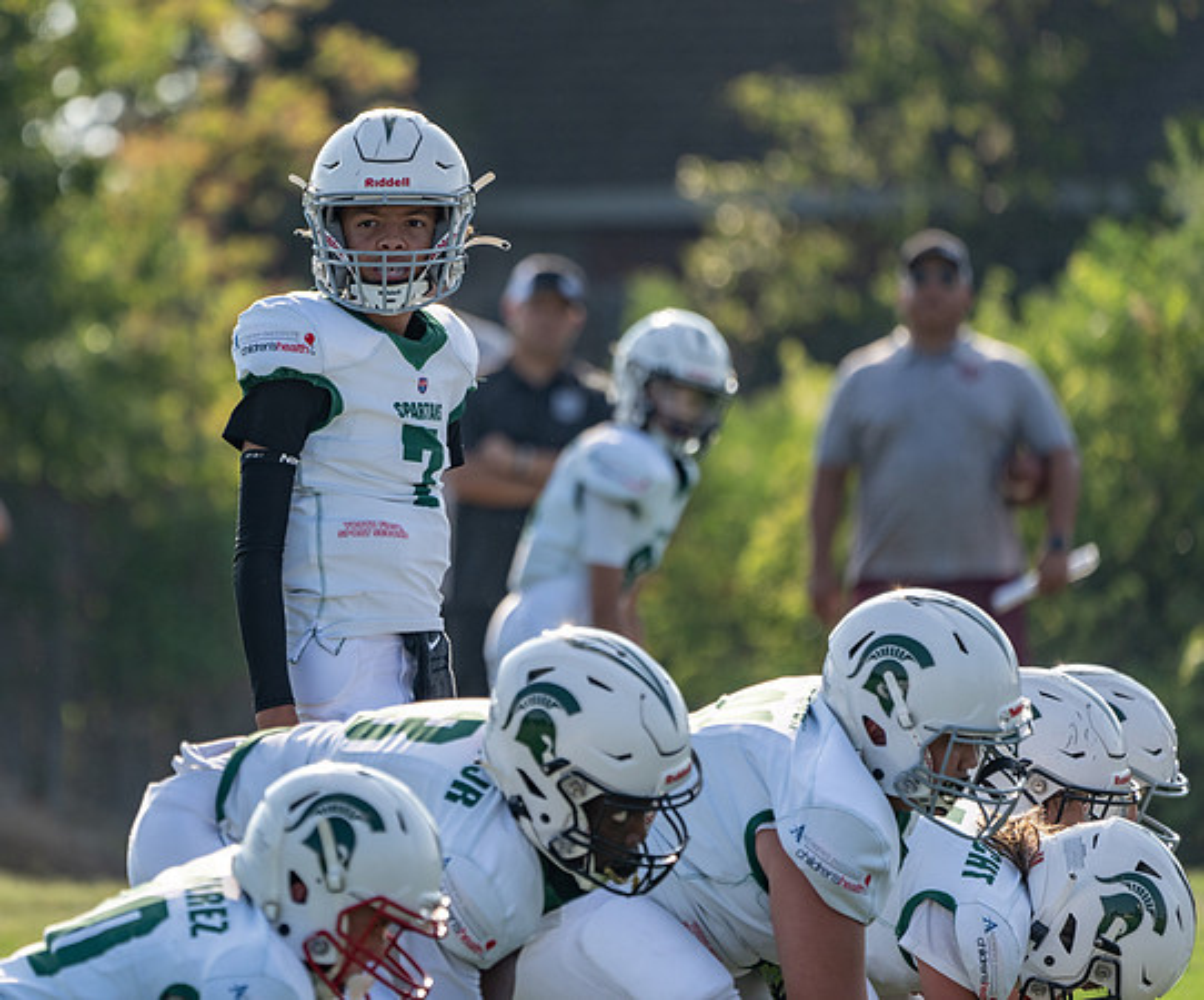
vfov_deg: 3.0
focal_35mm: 534
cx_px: 393
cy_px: 424
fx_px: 19300
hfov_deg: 3.6
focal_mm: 400
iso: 250
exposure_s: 1/1000
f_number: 5.6
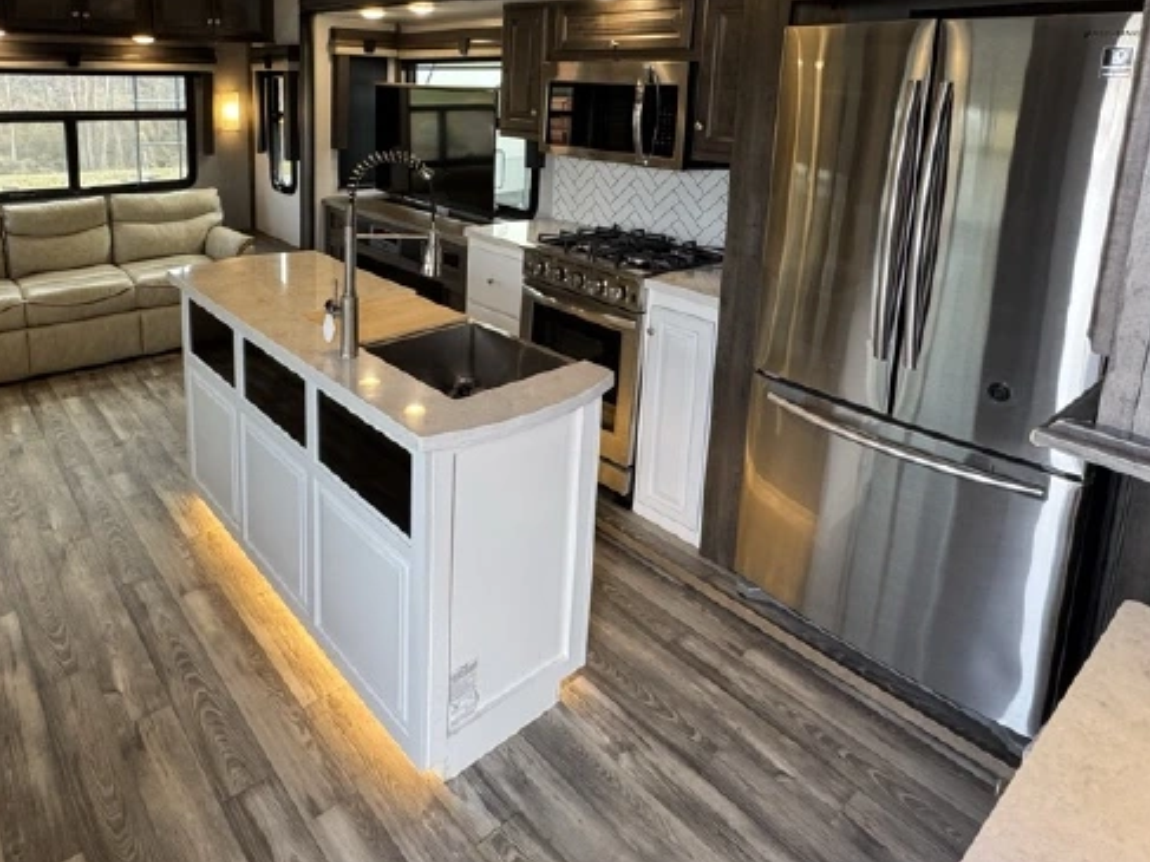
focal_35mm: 23
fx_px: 764
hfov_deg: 73.2
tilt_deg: -10.4
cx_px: 463
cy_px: 208
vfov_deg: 55.8
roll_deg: -3.0
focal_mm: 2.22
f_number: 2.2
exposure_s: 1/99
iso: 200
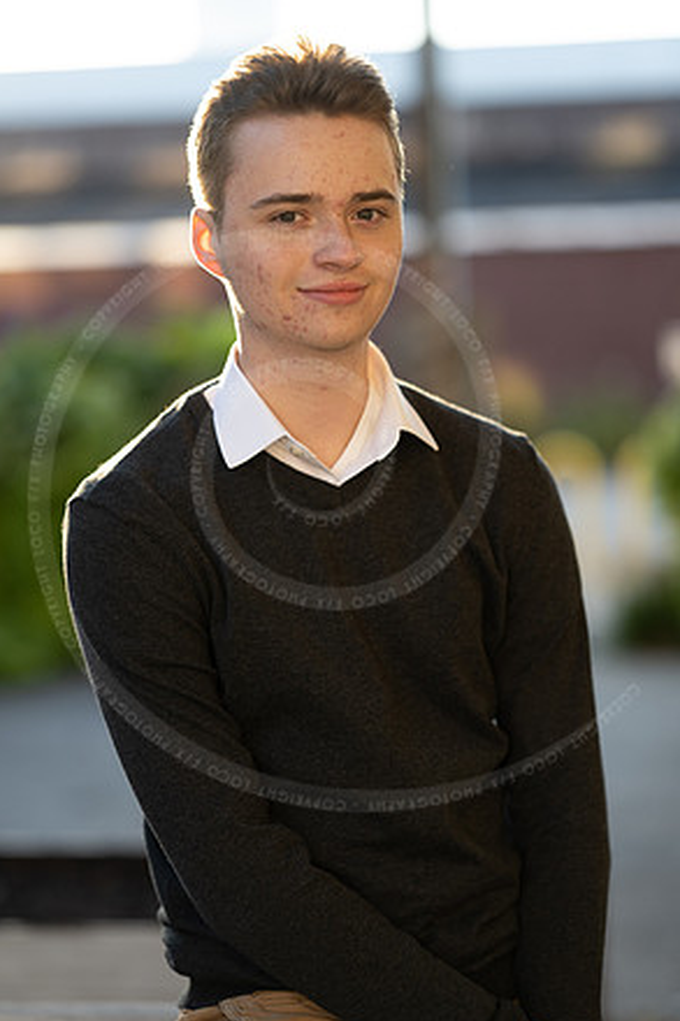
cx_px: 341
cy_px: 510
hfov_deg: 15.7
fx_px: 2467
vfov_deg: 23.4
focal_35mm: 87
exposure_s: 1/400
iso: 200
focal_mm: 85
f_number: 1.8
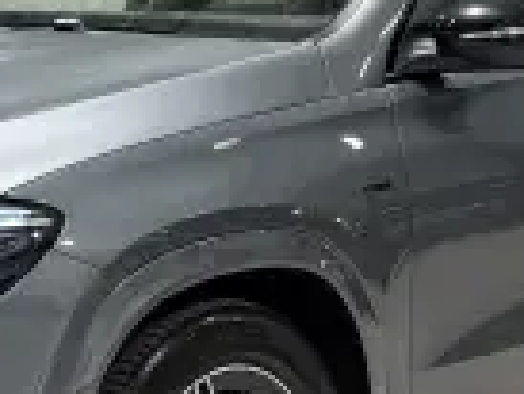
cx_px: -15
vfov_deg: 11.8
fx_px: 1909
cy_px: 260
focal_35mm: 126
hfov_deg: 15.3
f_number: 1.78
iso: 100
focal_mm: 6.76
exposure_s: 1/50
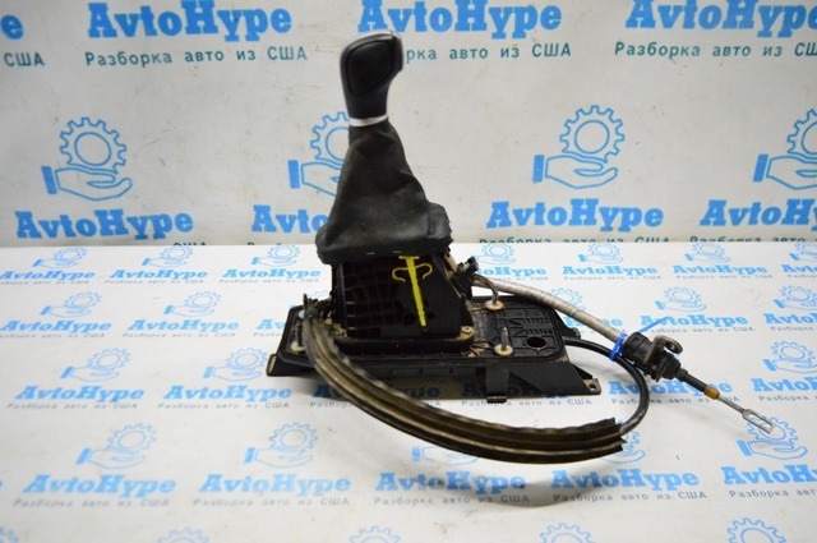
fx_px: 680
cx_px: 408
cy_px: 272
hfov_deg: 62.0
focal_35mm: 30
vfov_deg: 43.5
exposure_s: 1/800
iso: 6400
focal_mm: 20
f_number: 3.8
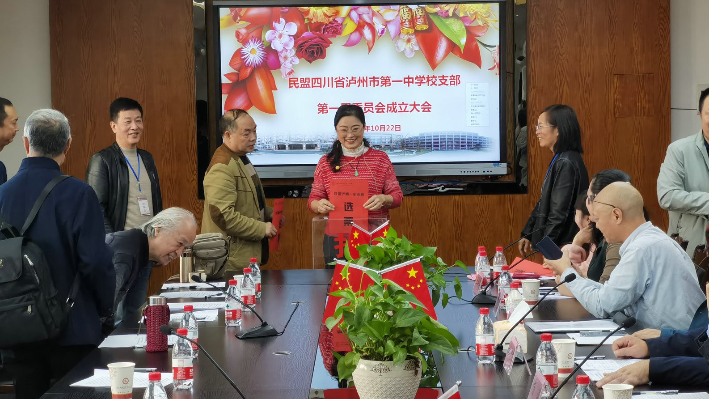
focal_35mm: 89
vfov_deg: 13.6
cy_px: 184
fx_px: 1673
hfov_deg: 23.9
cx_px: 357
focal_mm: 7.48
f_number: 2.4
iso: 160
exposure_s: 1/100
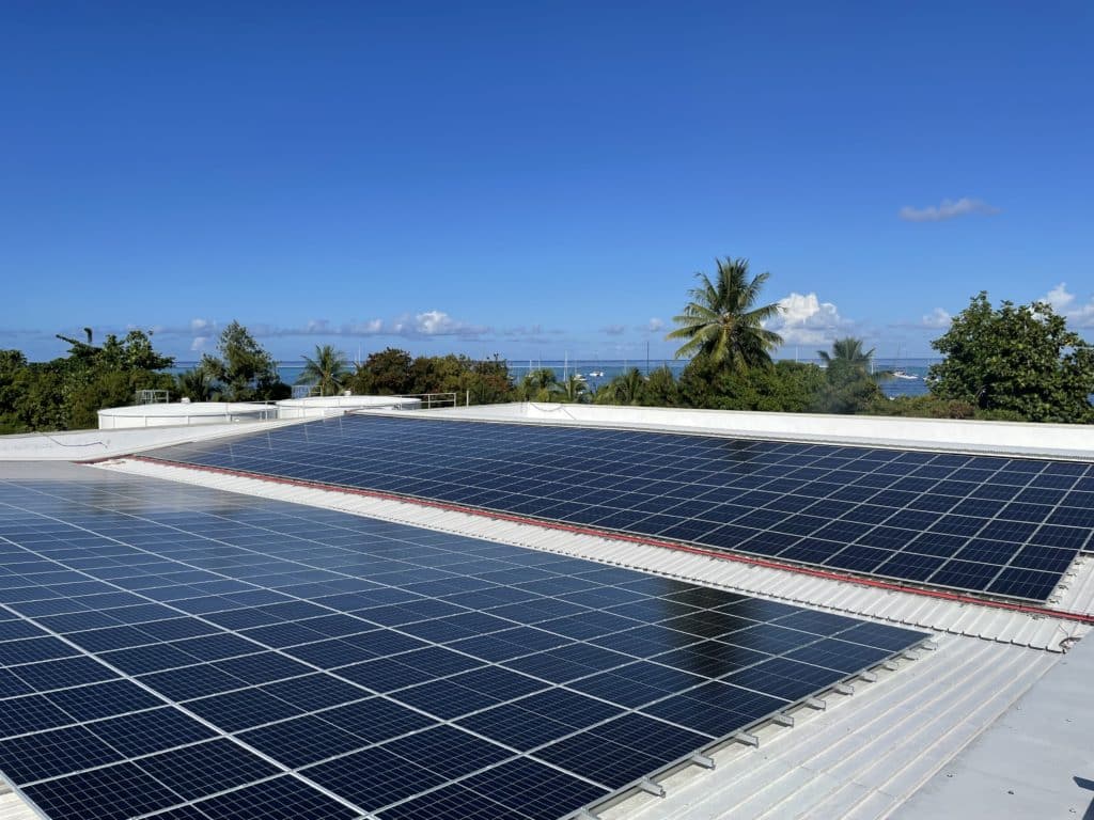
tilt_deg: -4.0
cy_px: 410
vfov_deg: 53.1
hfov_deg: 67.3
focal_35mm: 26
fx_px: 822
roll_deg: +0.8
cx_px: 547
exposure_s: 1/5556
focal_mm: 4.2
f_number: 1.6
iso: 32
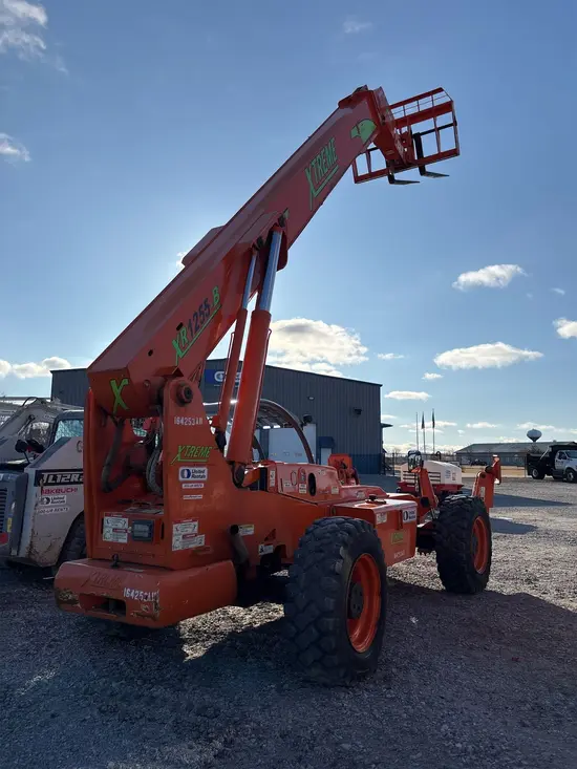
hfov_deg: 53.1
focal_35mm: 26
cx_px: 288
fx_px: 578
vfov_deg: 67.3
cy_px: 384
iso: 50
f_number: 1.6
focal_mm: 5.96
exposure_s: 1/5952
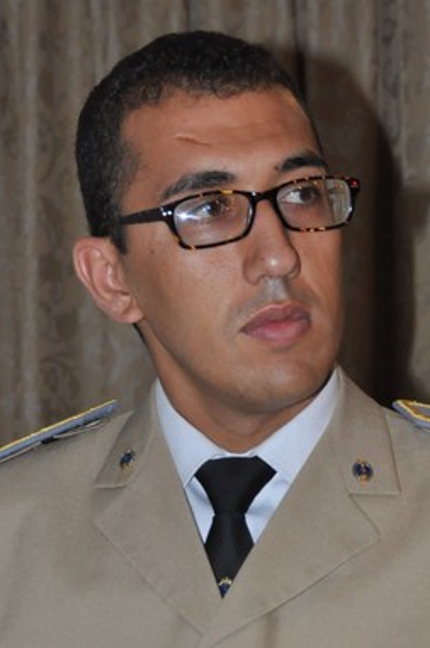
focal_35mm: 145
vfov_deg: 14.1
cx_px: 246
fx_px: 2605
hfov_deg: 9.4
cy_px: 517
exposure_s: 1/60
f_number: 5.3
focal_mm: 48
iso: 800
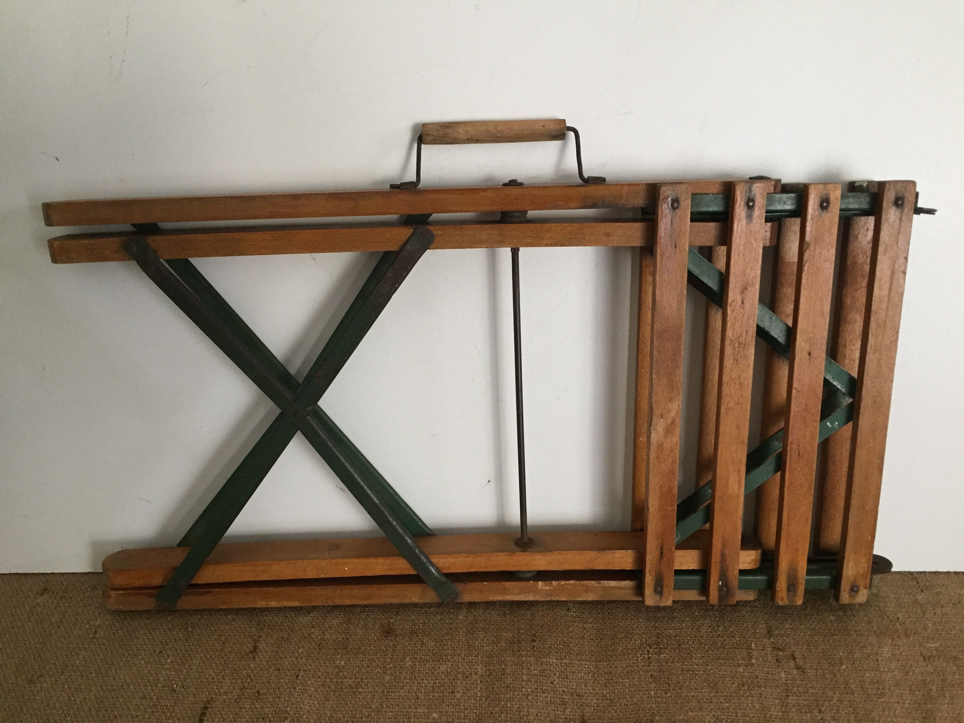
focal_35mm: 29
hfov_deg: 61.7
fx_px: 808
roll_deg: +1.4
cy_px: 362
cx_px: 482
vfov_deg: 48.2
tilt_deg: -33.9
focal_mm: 4.15
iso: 250
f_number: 2.2
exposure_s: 1/33
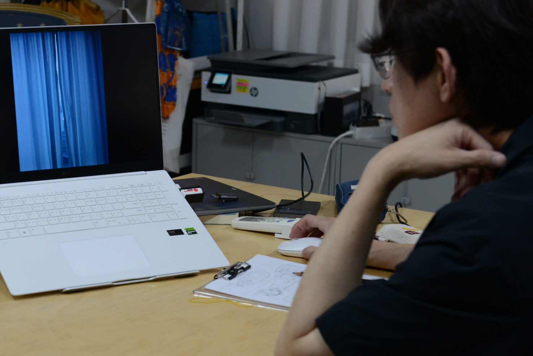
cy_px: 251
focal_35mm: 83
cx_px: 116
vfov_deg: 16.4
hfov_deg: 24.1
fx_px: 1229
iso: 800
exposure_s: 1/100
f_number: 5
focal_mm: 48
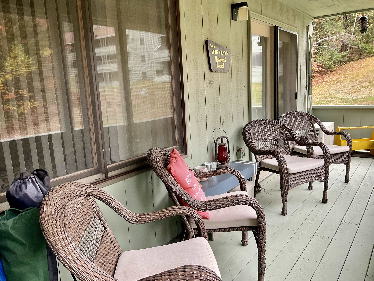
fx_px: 313
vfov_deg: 48.2
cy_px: 140
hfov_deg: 61.7
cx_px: 187
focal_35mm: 29
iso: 40
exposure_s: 1/60
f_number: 1.8
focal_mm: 3
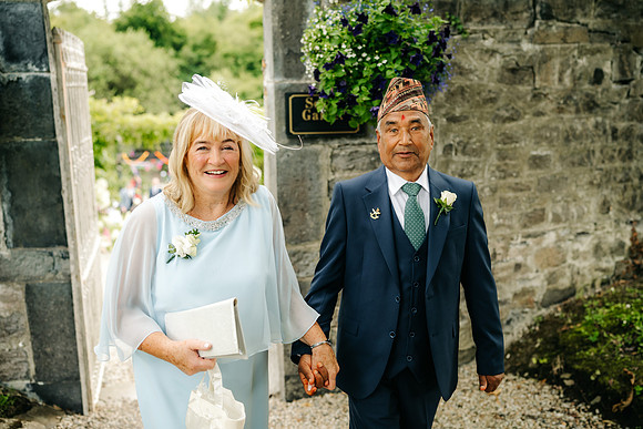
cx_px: 322
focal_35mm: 35
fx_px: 625
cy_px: 214
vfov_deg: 37.9
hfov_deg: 54.4
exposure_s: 1/400
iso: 100
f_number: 2
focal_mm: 35
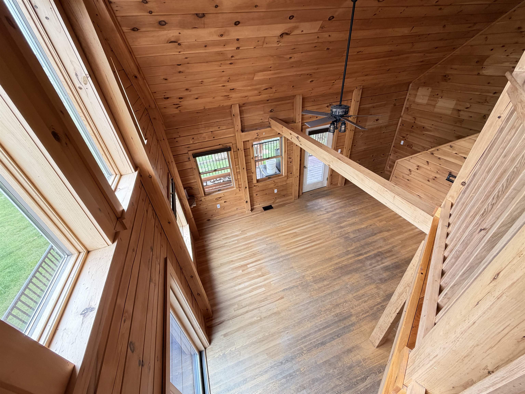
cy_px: 197
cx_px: 262
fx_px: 212
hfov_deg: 102.1
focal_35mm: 14
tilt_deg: -34.5
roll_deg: +5.9
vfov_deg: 85.7
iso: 250
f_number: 2.2
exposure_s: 1/121
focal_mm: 2.22
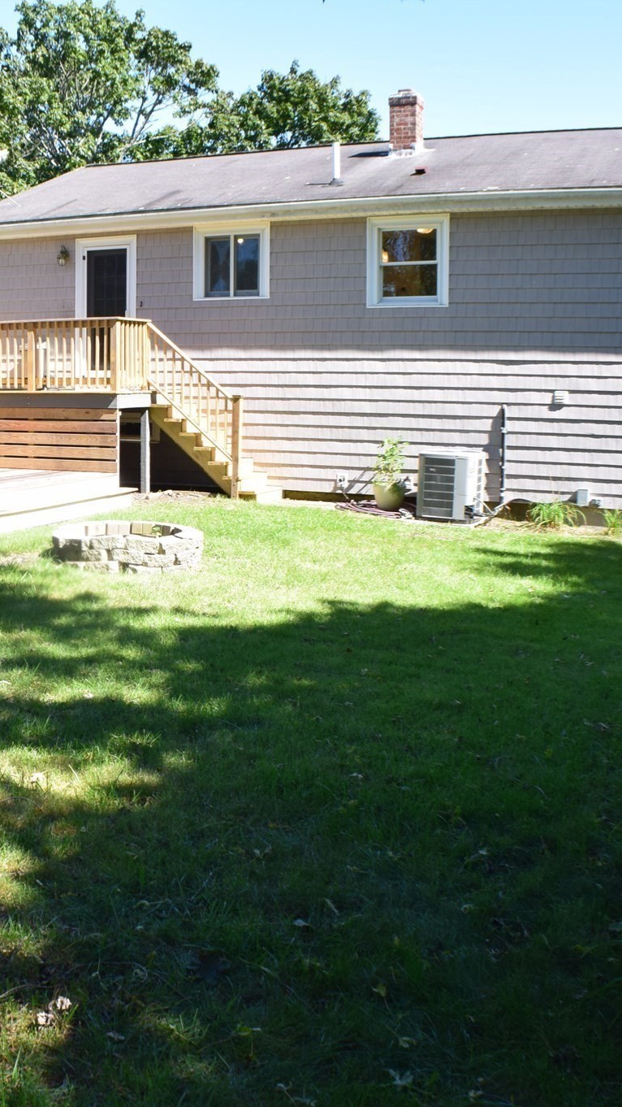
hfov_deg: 22.6
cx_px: 90
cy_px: 554
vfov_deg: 39.9
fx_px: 1525
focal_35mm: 52
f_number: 10
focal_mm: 22
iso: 400
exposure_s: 1/200
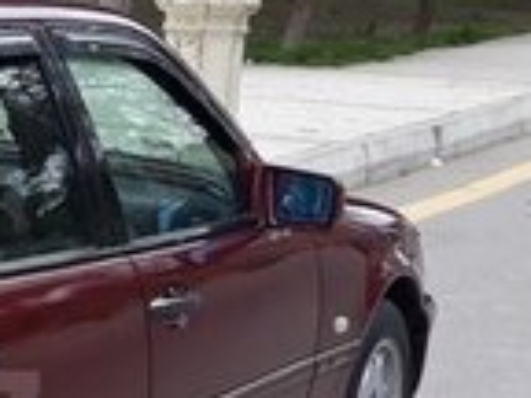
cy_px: 426
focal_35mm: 124
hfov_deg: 14.5
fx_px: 1902
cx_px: -336
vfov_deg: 11.8
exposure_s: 1/344
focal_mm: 3.71
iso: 40
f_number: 1.7
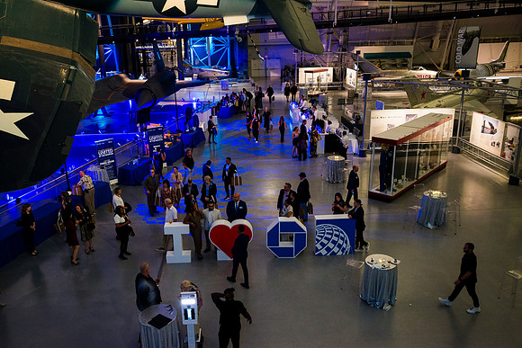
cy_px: 174
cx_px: 261
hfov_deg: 63.6
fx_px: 421
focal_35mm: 29
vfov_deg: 45.0
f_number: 4.5
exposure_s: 1/50
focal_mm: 29
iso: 1250
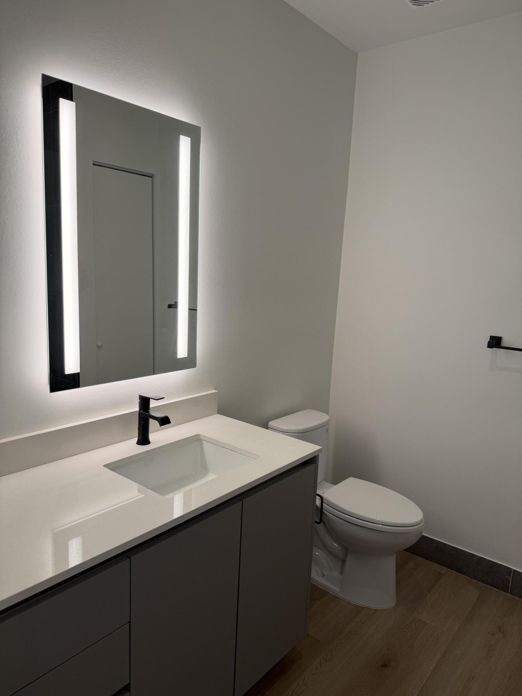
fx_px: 483
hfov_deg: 56.8
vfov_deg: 71.6
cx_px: 261
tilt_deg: -10.2
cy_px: 348
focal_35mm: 24
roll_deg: -2.2
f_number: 1.78
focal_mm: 6.76
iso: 80
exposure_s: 1/179
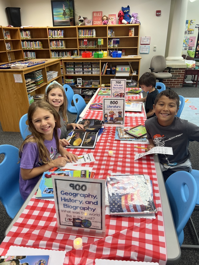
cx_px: 100
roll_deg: +1.4
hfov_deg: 53.1
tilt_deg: -25.0
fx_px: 199
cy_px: 132
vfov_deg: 67.3
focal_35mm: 26
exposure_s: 1/120
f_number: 1.5
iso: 100
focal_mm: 5.7
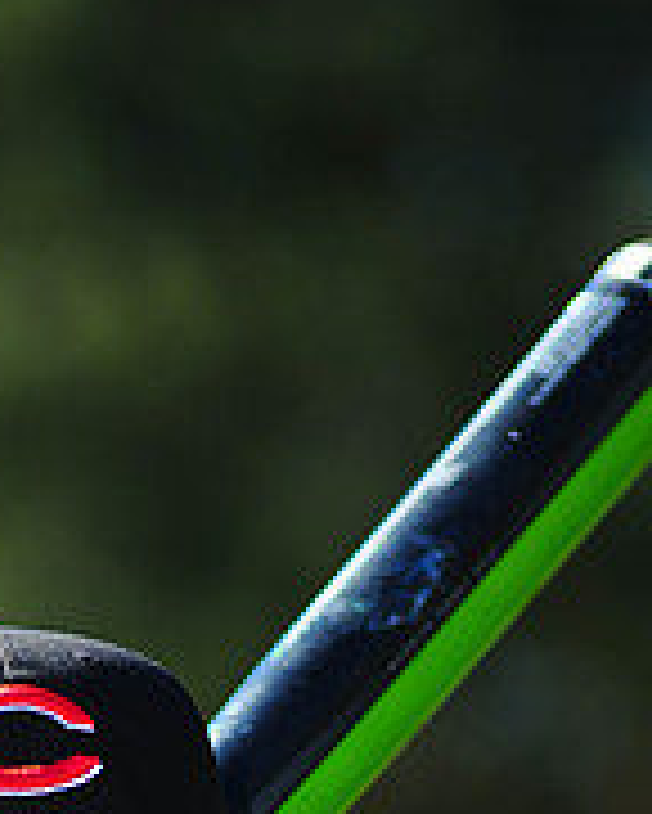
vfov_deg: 3.6
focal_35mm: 540
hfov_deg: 2.9
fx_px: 13014
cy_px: 1259
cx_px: 45
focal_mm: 180
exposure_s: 1/1250
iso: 200
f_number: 3.5
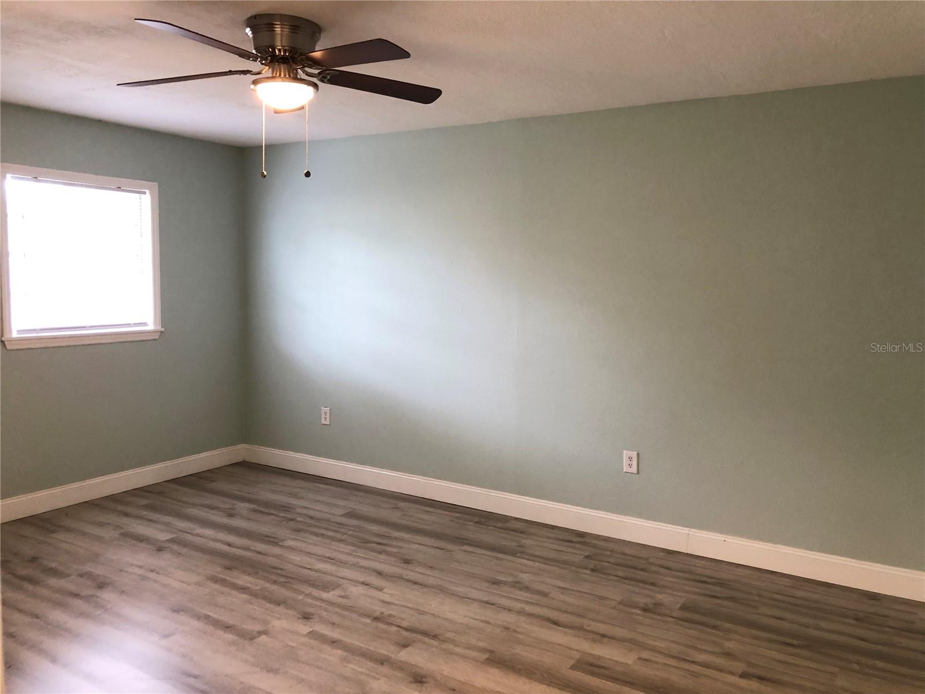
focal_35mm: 28
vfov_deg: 49.7
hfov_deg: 63.4
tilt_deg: -5.4
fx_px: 748
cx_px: 462
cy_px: 347
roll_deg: -0.2
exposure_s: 1/15
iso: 50
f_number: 1.8
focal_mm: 3.99
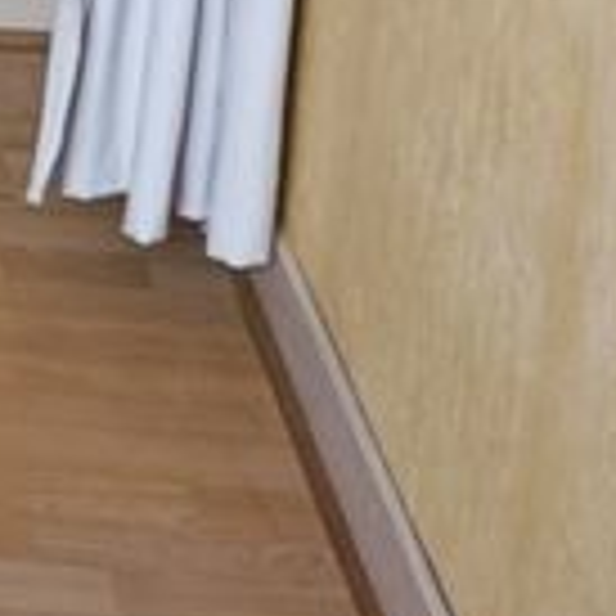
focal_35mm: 149
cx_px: -798
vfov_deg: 10.9
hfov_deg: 10.3
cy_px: -522
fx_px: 3000
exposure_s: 1/100
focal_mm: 6.11
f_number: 1.65
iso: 1232
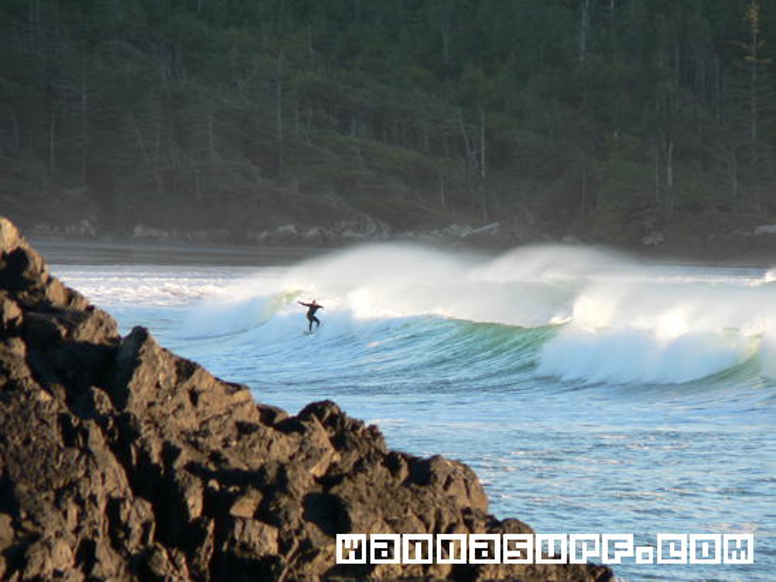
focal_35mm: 432
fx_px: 9686
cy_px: 291
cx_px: 388
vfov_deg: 3.4
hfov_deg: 4.6
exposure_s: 1/125
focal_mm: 72
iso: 80
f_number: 4
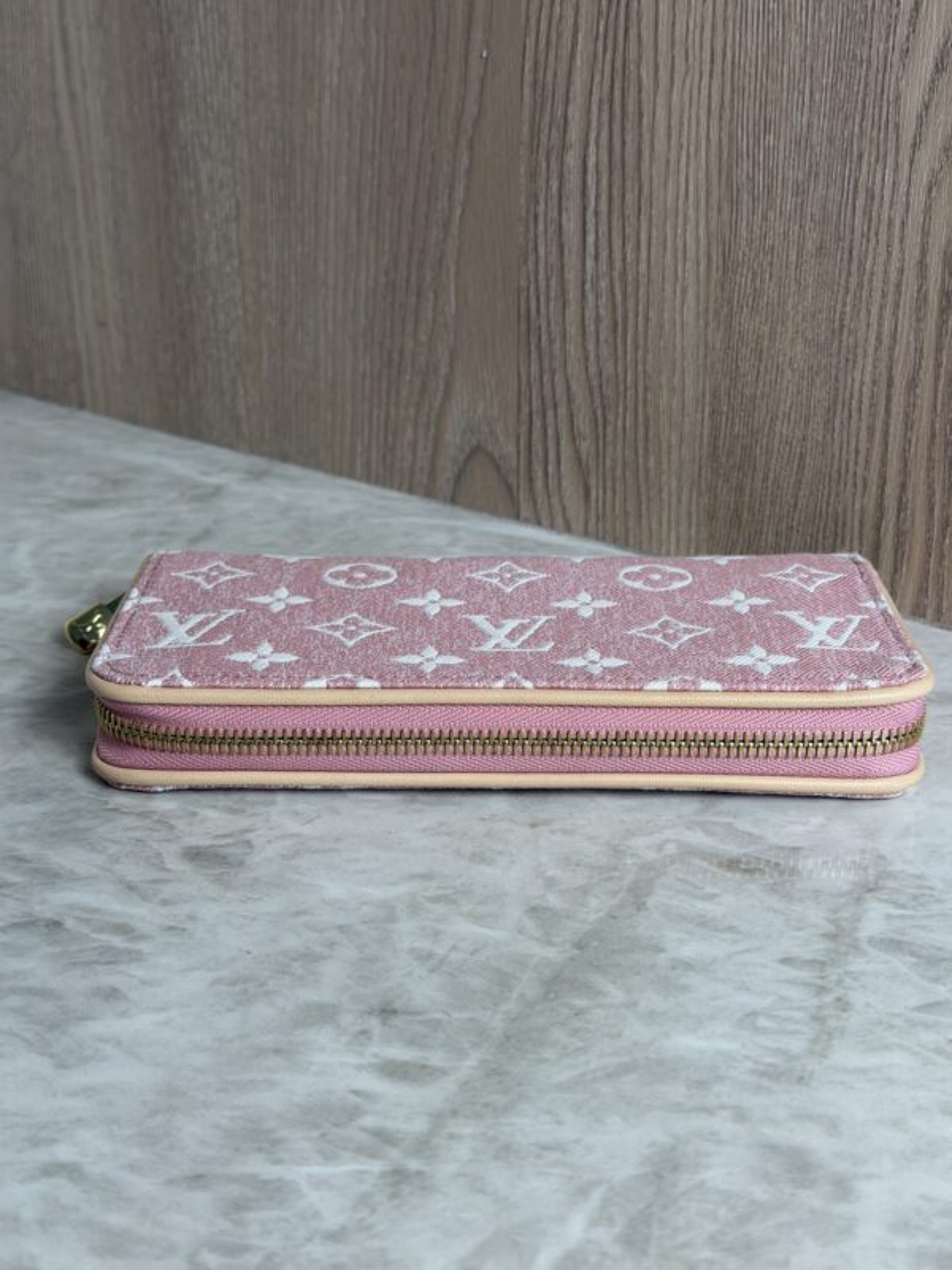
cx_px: 476
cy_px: 635
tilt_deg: -22.1
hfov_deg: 30.3
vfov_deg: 39.7
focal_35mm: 48
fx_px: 1760
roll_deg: -1.1
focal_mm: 6.76
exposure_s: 1/120
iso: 64
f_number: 1.78
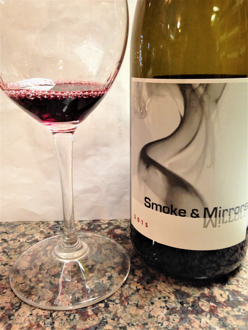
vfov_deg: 55.4
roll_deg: -0.1
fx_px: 315
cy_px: 165
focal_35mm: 33
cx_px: 124
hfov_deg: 42.9
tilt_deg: -16.8
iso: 160
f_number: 2.4
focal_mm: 4.12
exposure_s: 1/20
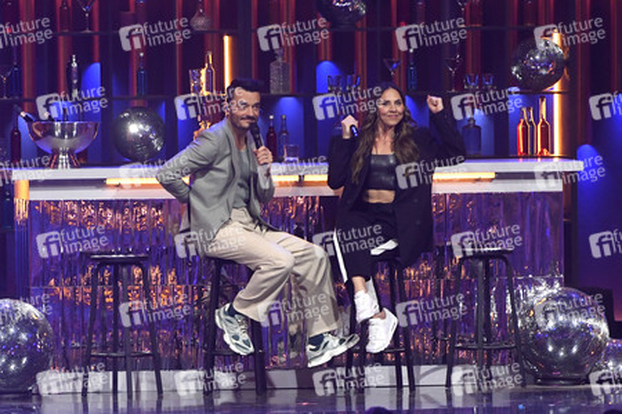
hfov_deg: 10.3
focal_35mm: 200
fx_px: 3455
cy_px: 207
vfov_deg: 6.9
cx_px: 311
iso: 2500
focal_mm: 200
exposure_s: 1/200
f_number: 4
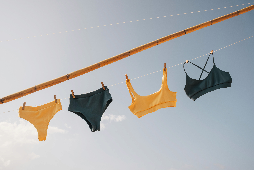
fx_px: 231
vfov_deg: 40.2
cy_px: 85
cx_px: 127
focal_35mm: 33
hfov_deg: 57.5
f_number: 7.1
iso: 100
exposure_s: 1/400
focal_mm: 32.8
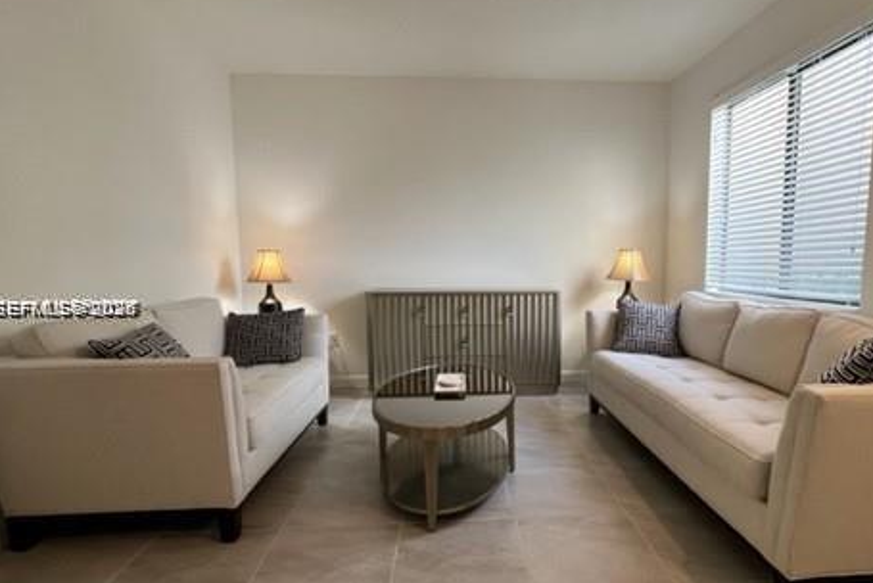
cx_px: 487
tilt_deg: -5.2
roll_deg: +0.5
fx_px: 461
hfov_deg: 86.5
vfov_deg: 64.6
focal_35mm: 19
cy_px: 309
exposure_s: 1/120
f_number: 1.8
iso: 200
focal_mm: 1.57
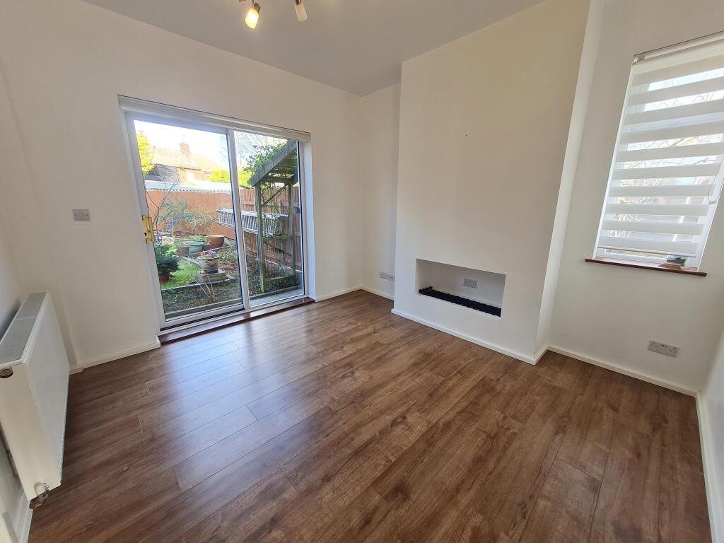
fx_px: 272
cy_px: 272
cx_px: 362
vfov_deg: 89.9
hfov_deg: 106.2
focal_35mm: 13
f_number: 2.2
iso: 50
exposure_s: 1/50
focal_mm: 1.74
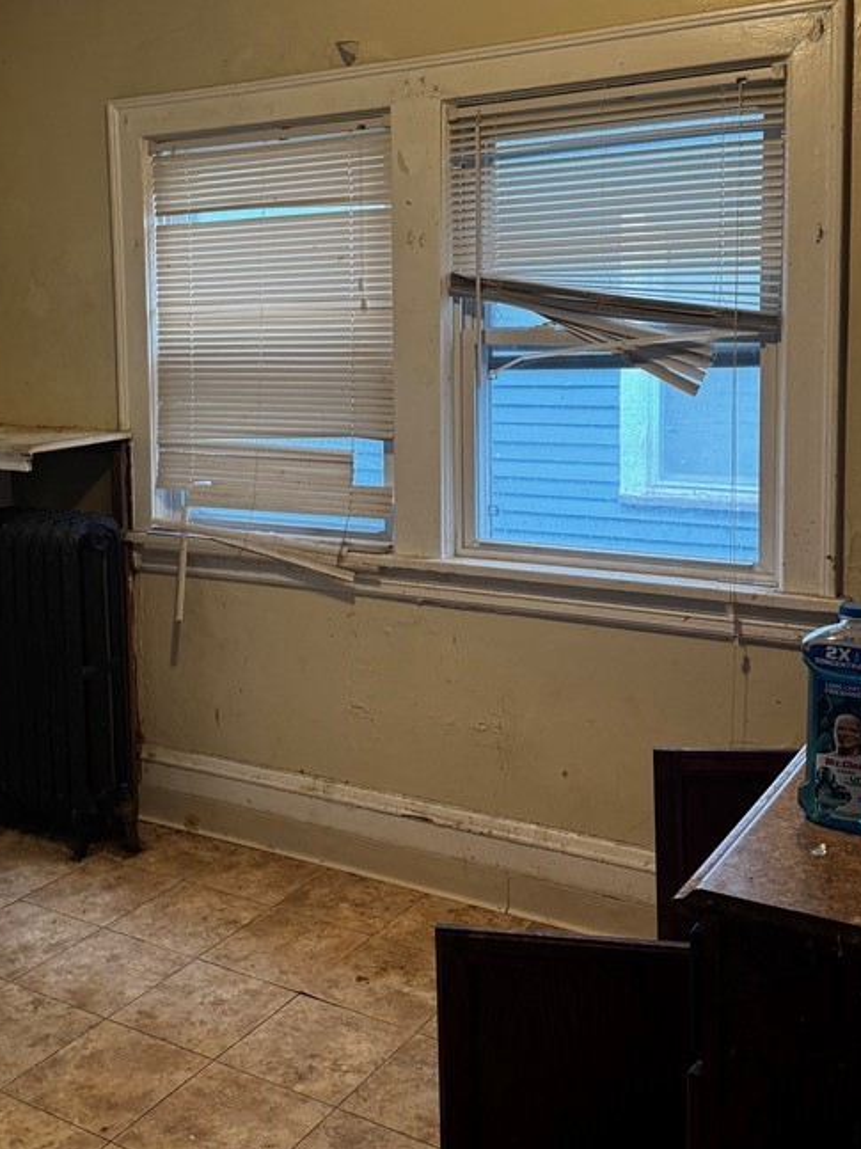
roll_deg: +1.8
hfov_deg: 37.6
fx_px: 1261
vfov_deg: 48.5
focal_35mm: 38
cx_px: 341
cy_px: 424
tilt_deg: -3.7
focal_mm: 6.76
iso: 250
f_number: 1.78
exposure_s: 1/60
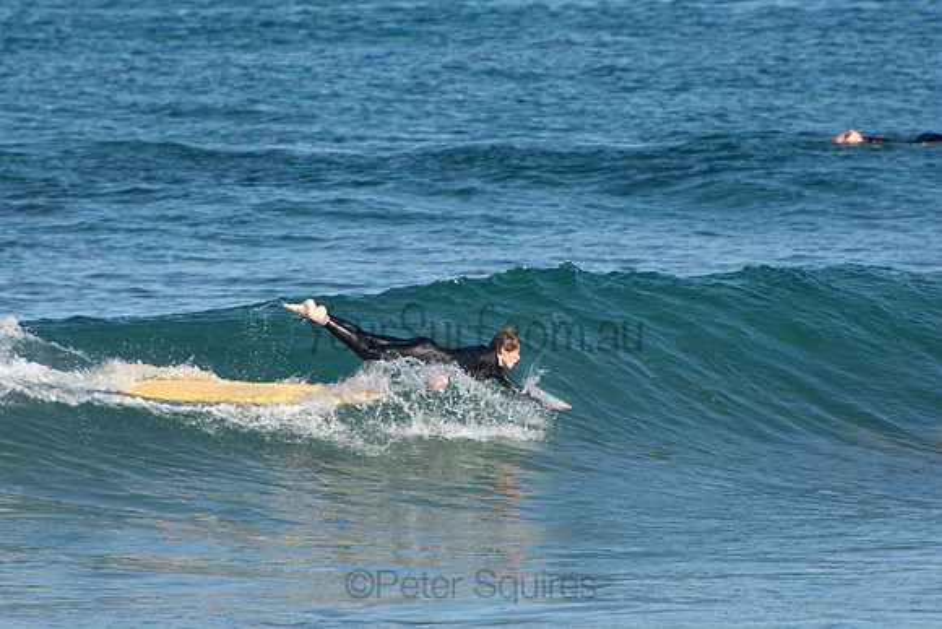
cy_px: 314
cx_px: 471
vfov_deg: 2.3
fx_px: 15703
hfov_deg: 3.4
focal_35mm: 600
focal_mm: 400
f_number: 5.6
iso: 280
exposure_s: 1/1000
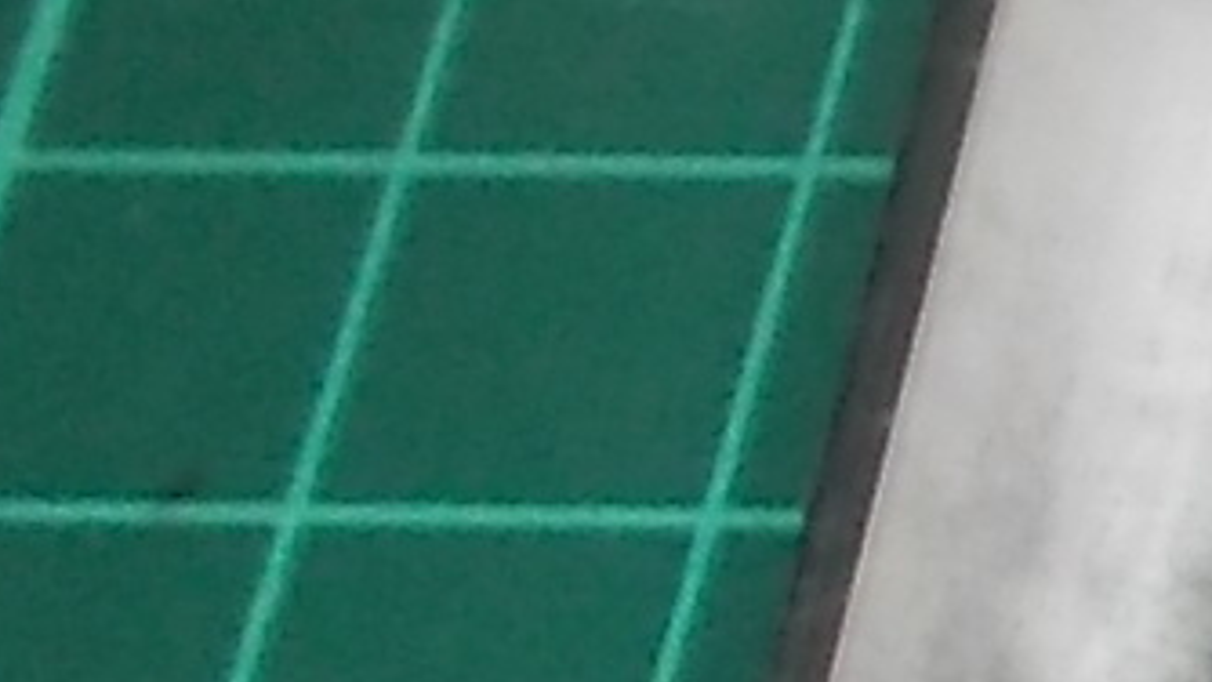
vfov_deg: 5.6
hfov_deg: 8.1
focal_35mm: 215
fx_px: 6911
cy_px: 707
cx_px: 4039
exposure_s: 1/30
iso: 125
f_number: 3.3
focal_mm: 4.1
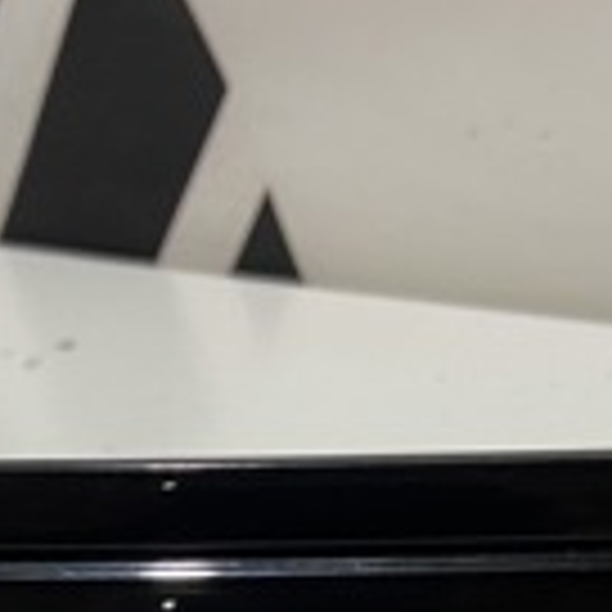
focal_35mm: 108
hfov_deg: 16.0
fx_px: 2160
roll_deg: +1.1
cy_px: 1064
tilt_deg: -34.2
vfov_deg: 14.4
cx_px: 153
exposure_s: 1/50
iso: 100
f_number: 1.8
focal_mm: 4.25
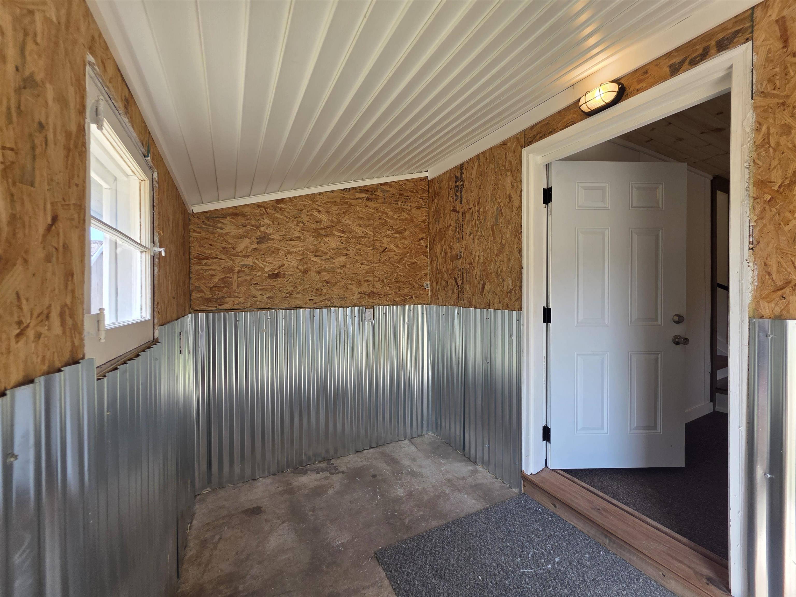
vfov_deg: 89.9
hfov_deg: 106.2
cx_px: 398
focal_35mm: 13
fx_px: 299
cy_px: 298
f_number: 1.9
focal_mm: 2.2
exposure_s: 1/120
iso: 40
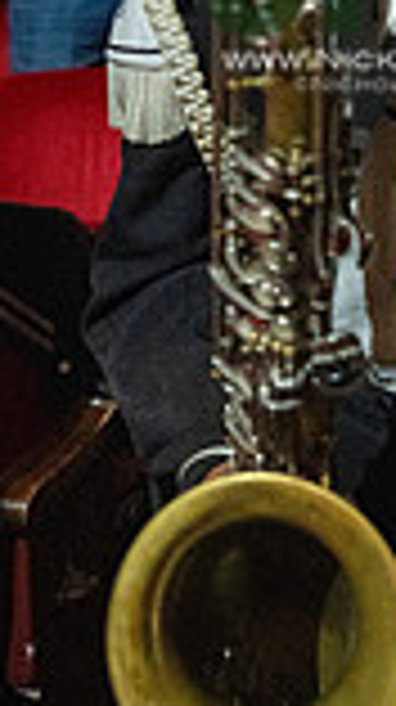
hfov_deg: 15.7
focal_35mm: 75
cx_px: 405
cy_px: -36
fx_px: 1404
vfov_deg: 26.4
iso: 12800
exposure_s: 1/500
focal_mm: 25
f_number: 2.8
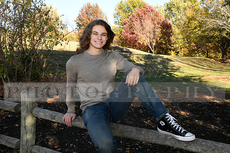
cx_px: 115
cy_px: 76
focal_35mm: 38
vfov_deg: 35.1
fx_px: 243
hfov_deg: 50.7
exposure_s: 1/250
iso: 1600
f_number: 16
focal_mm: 38
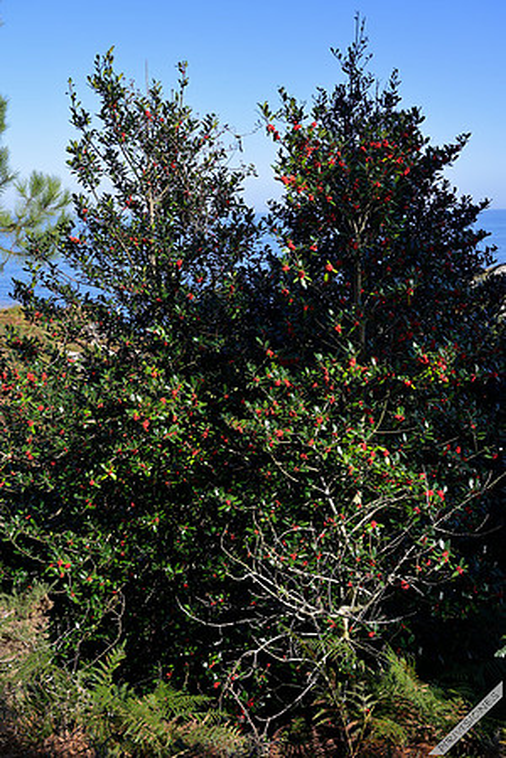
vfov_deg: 48.5
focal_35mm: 40
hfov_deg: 33.4
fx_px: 843
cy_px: 379
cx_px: 253
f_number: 8
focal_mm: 40
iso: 100
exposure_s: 1/160
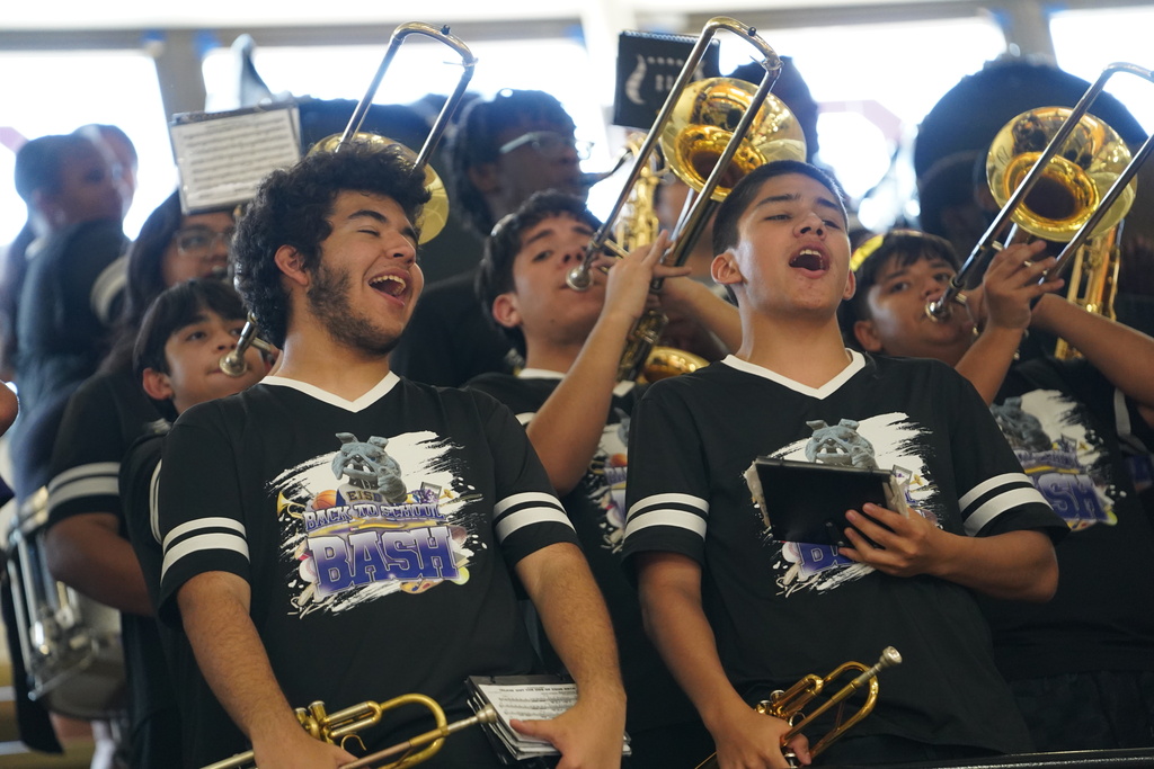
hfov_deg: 10.4
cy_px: 384
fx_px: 6347
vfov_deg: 6.9
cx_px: 577
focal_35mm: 198
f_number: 2.8
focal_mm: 198
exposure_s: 1/200
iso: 4000
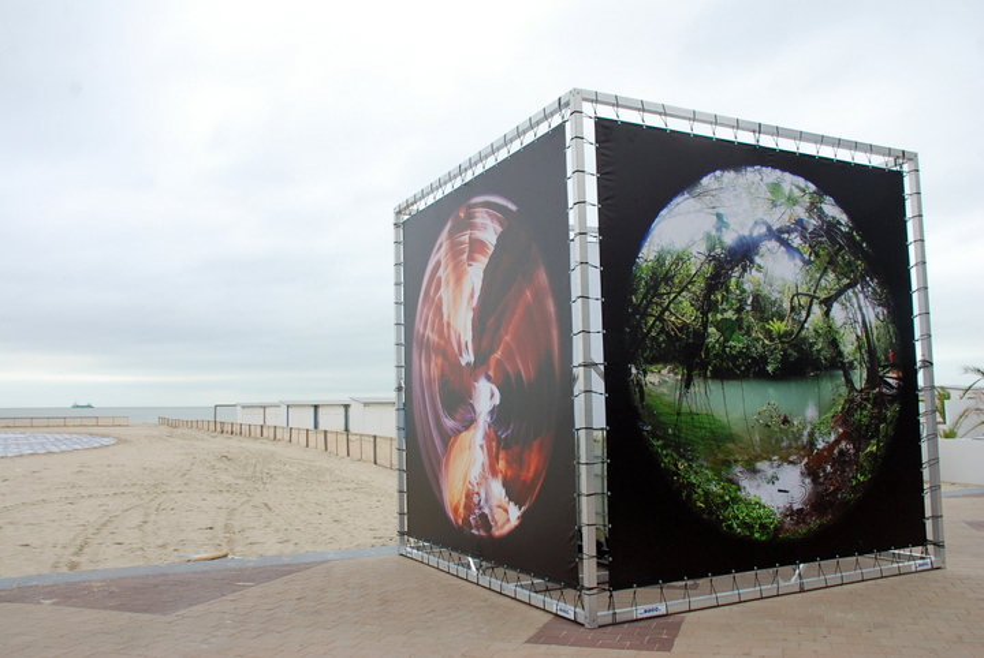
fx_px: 821
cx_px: 492
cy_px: 329
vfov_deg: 43.7
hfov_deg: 61.9
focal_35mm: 30
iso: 320
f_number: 7.1
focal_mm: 20
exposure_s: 1/200
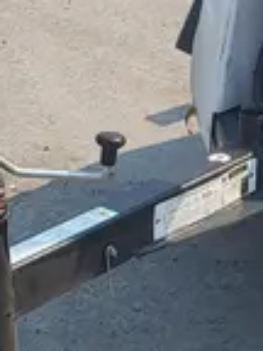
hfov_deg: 10.9
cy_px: 69
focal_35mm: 132
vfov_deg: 14.8
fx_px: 1337
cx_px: 380
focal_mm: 5.4
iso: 40
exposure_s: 1/2032
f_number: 1.8
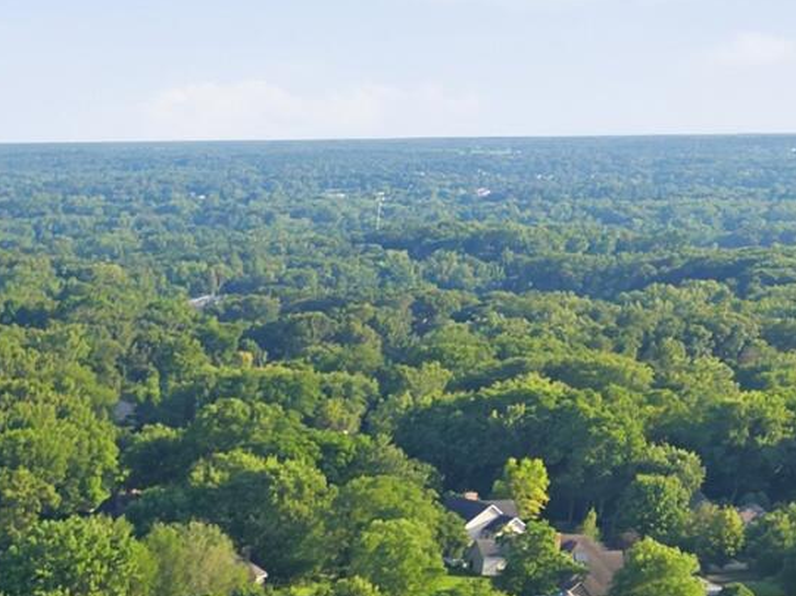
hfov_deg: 15.6
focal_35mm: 111
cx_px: -555
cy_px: 1044
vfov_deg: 12.3
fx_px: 2551
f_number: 1.8
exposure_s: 1/2500
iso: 320
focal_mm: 8.7
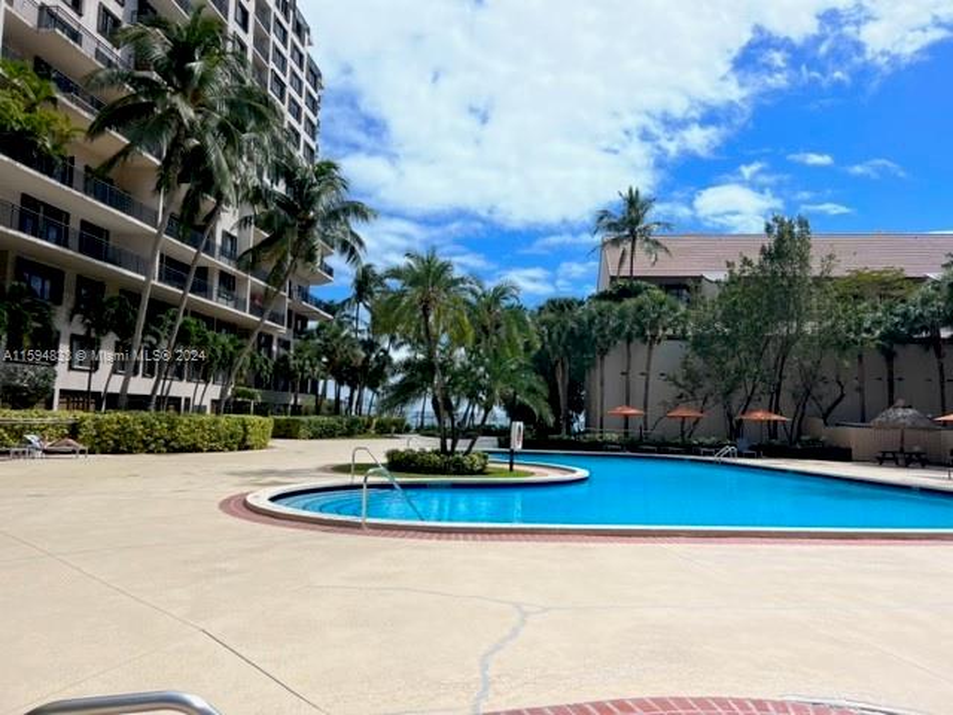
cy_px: 358
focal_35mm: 26
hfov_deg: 67.3
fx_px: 716
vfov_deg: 53.1
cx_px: 476
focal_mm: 5.7
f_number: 1.5
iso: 50
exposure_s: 1/3165
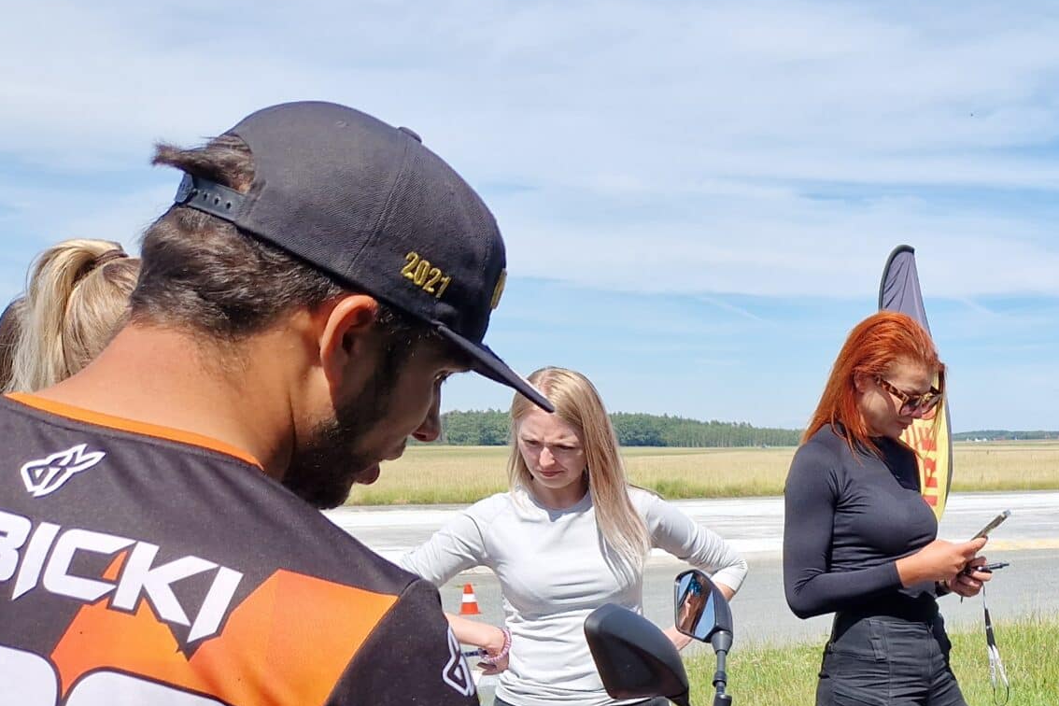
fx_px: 1588
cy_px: 724
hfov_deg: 32.2
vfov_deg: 23.9
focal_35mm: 54
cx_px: 1180
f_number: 1.8
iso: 50
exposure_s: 1/1484
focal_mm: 5.4
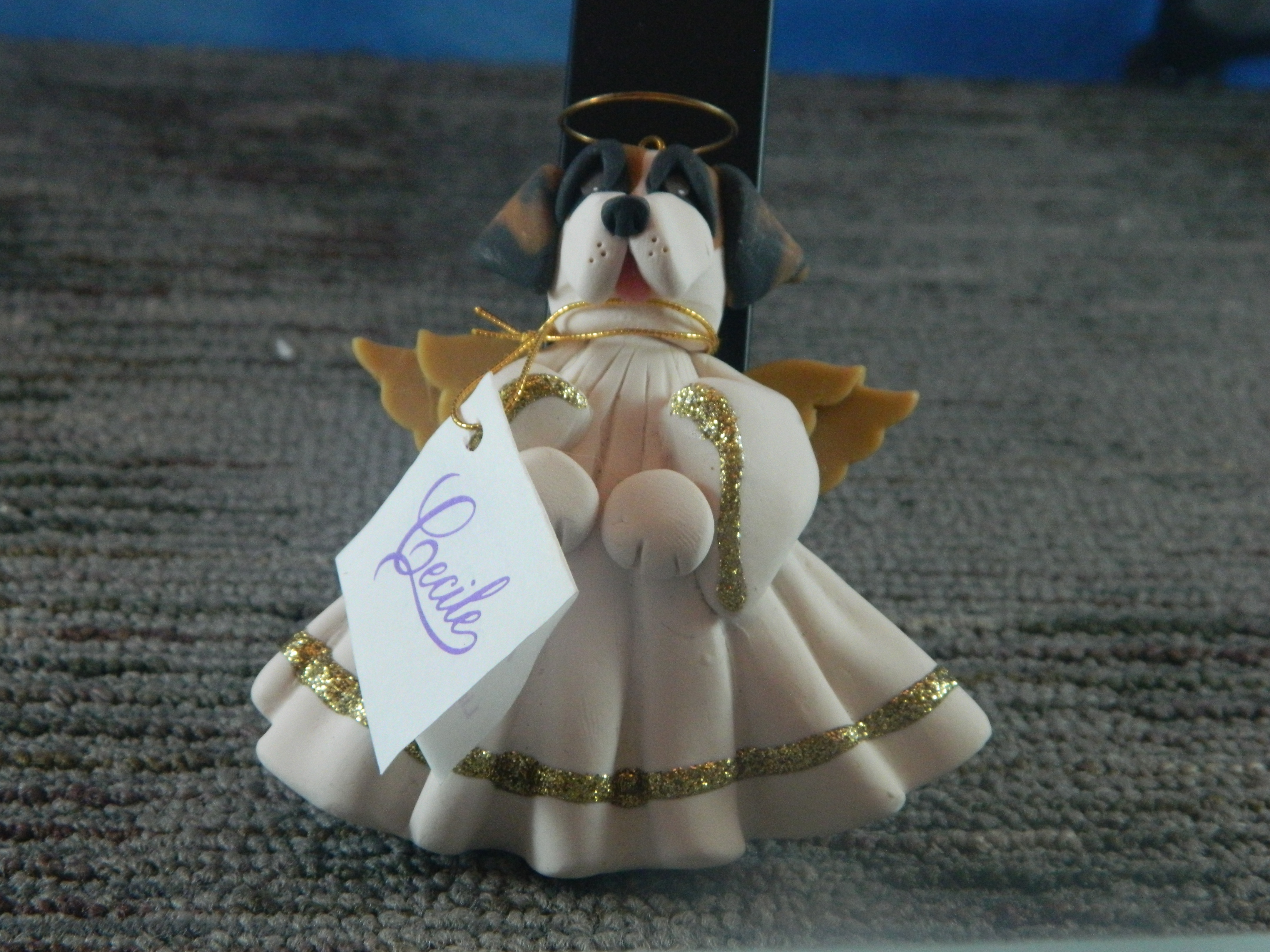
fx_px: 2568
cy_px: 476
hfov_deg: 27.8
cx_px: 635
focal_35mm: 70
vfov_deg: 21.0
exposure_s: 1/50
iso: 400
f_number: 4
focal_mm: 12.6
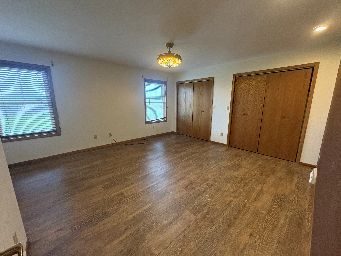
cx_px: 170
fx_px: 138
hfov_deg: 102.1
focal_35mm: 14
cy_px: 128
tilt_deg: -11.1
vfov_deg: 85.7
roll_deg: +0.0
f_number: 2.2
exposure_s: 1/60
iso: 400
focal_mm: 2.22
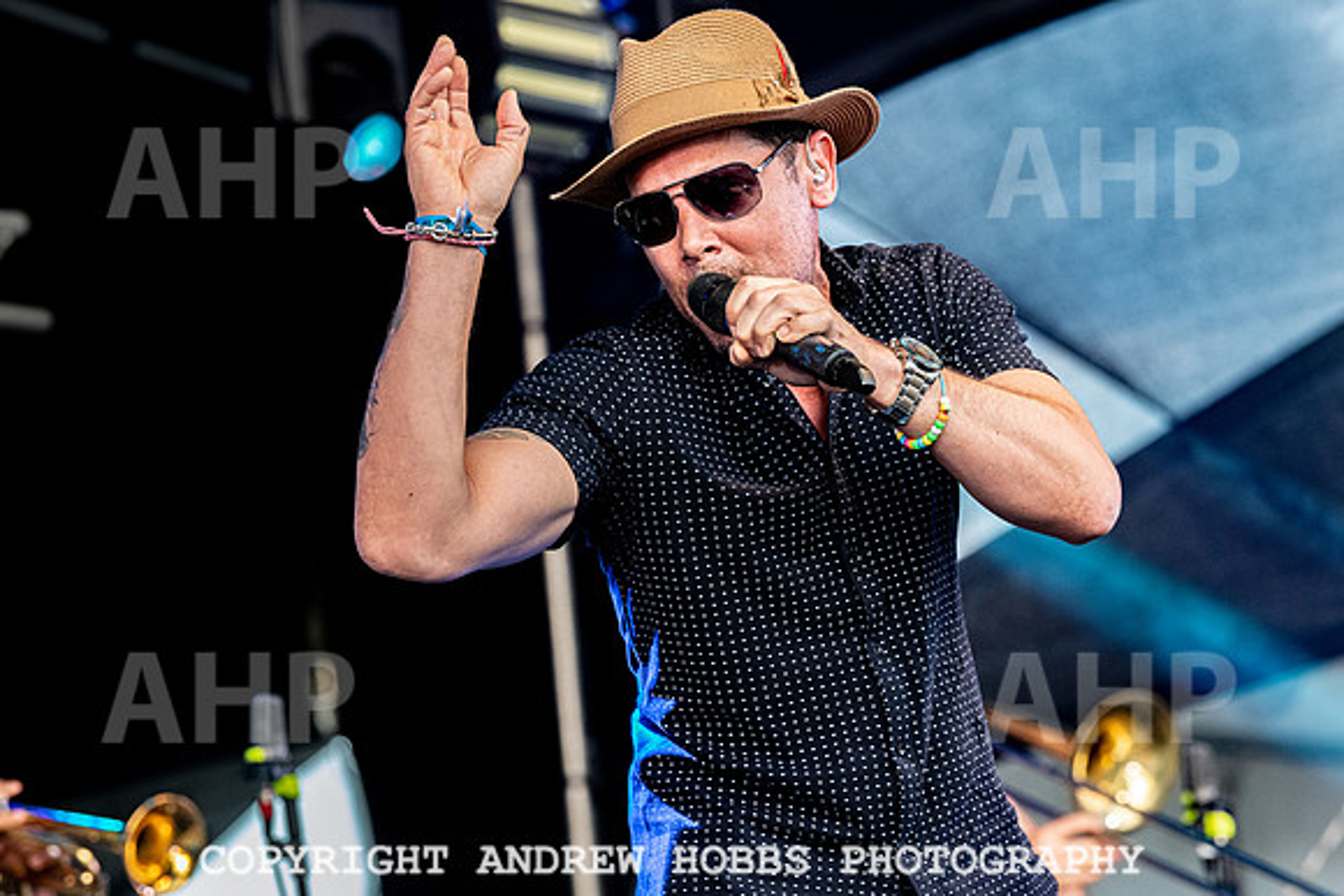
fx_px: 6774
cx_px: 739
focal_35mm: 181
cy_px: 403
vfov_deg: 7.6
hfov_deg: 11.3
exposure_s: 1/500
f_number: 5
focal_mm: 165
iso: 1250
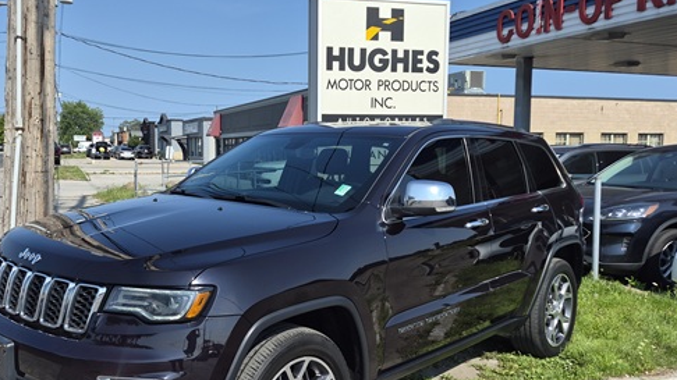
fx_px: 592
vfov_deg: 35.6
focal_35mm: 33
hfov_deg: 58.9
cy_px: 205
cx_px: 263
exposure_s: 1/5264
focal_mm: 5.4
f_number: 1.8
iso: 80
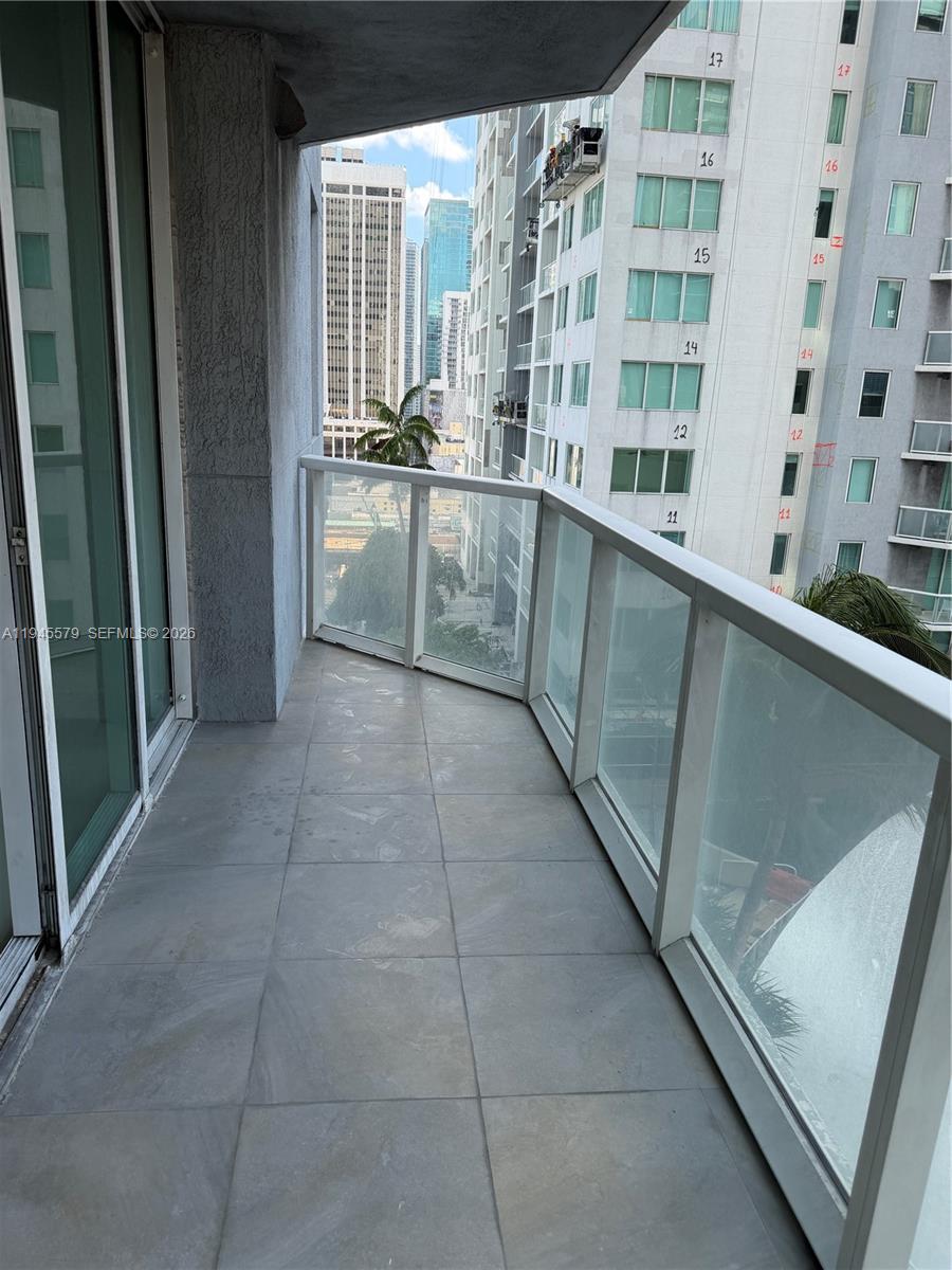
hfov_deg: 56.8
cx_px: 476
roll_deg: -2.2
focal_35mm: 24
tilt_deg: -15.2
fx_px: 880
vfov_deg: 71.6
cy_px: 635
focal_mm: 6.76
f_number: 1.78
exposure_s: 1/1522
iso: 100
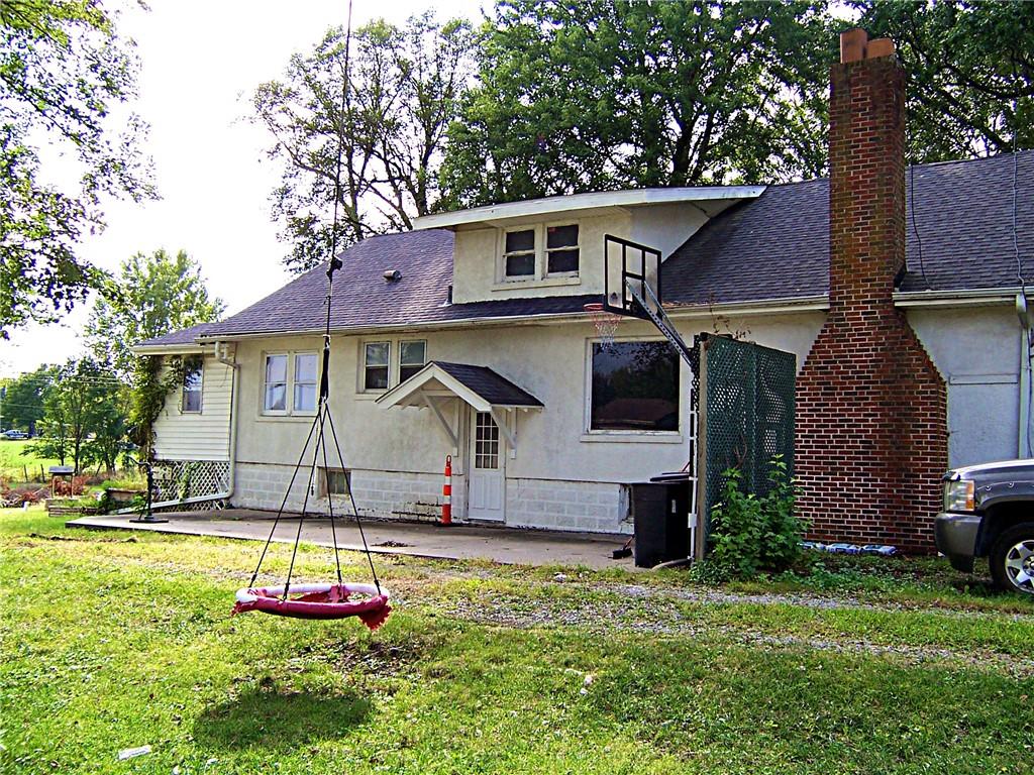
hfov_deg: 55.4
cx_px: 517
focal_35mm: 33
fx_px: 986
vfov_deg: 42.9
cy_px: 388
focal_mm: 5.5
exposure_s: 1/250
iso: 80
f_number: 3.4
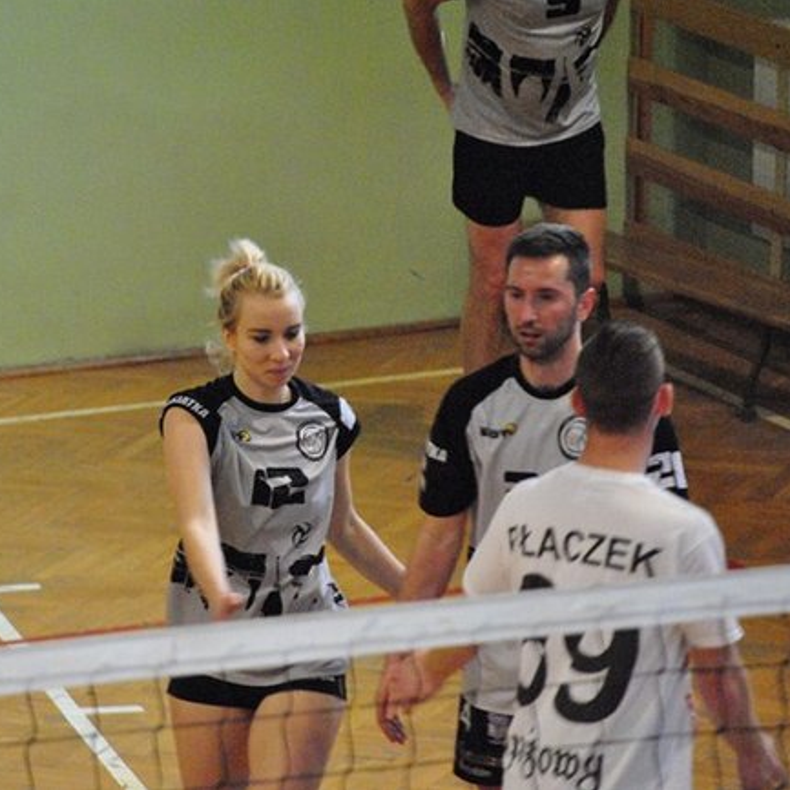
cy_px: 395
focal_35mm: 345
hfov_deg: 5.1
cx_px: 230
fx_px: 8908
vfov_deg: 5.1
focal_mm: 180
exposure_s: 1/80
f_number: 5.6
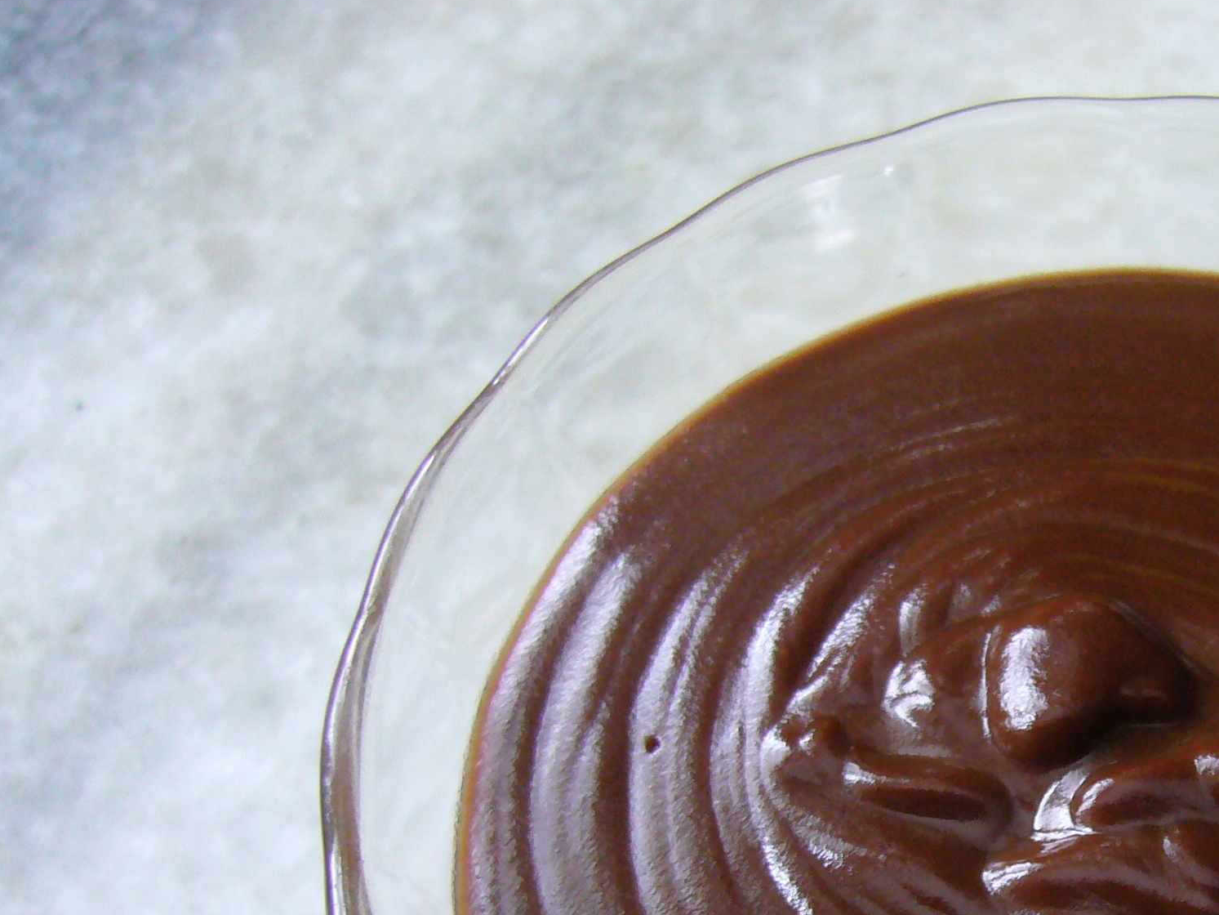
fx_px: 2324
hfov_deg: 28.0
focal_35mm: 66
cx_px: 1148
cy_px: 824
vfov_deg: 21.7
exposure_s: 1/13
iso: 200
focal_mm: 5.8
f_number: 2.8
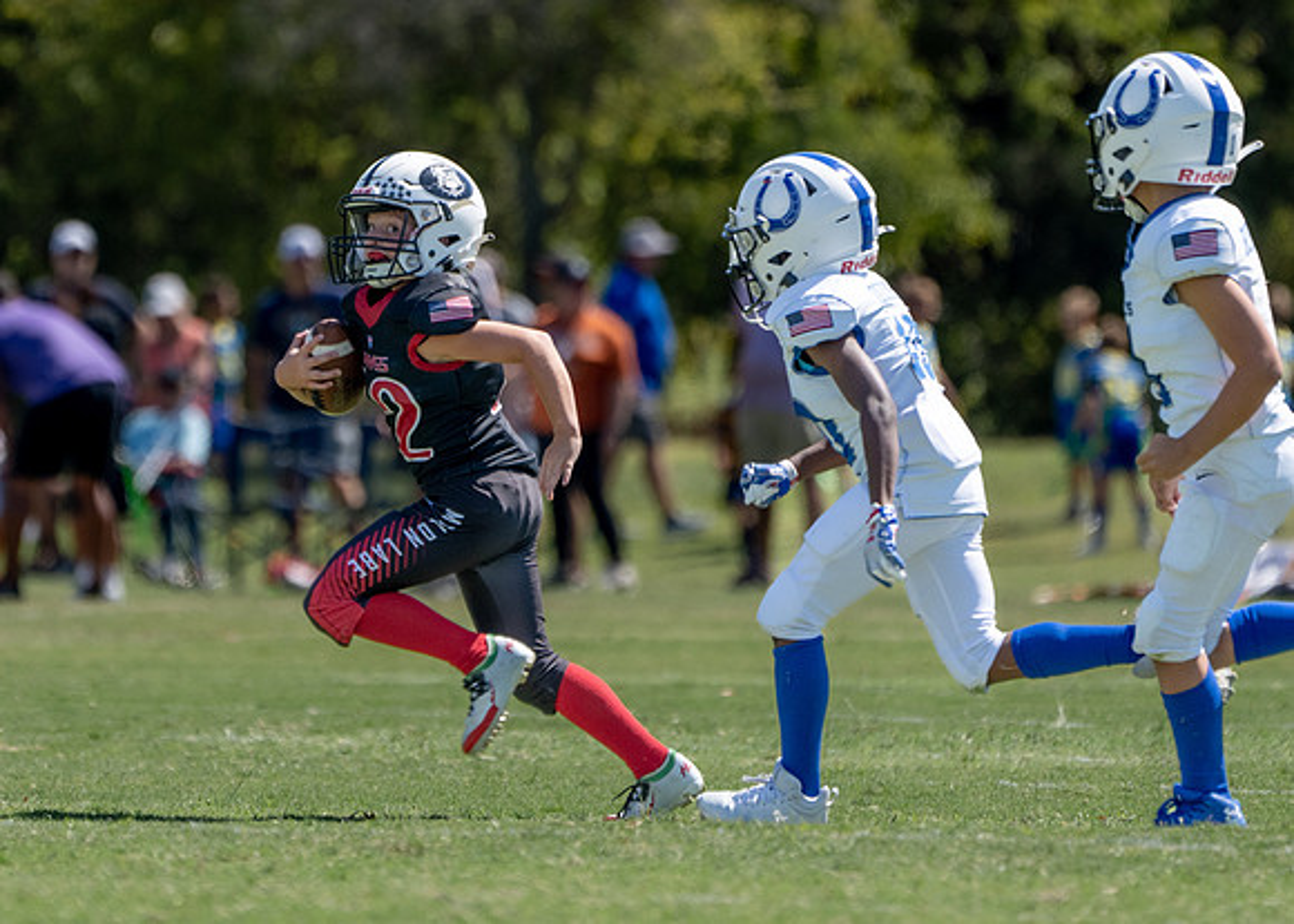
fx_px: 27860
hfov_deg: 2.7
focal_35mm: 758
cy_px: 331
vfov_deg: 1.9
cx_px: 476
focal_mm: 400
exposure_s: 1/1250
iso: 250
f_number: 5.6
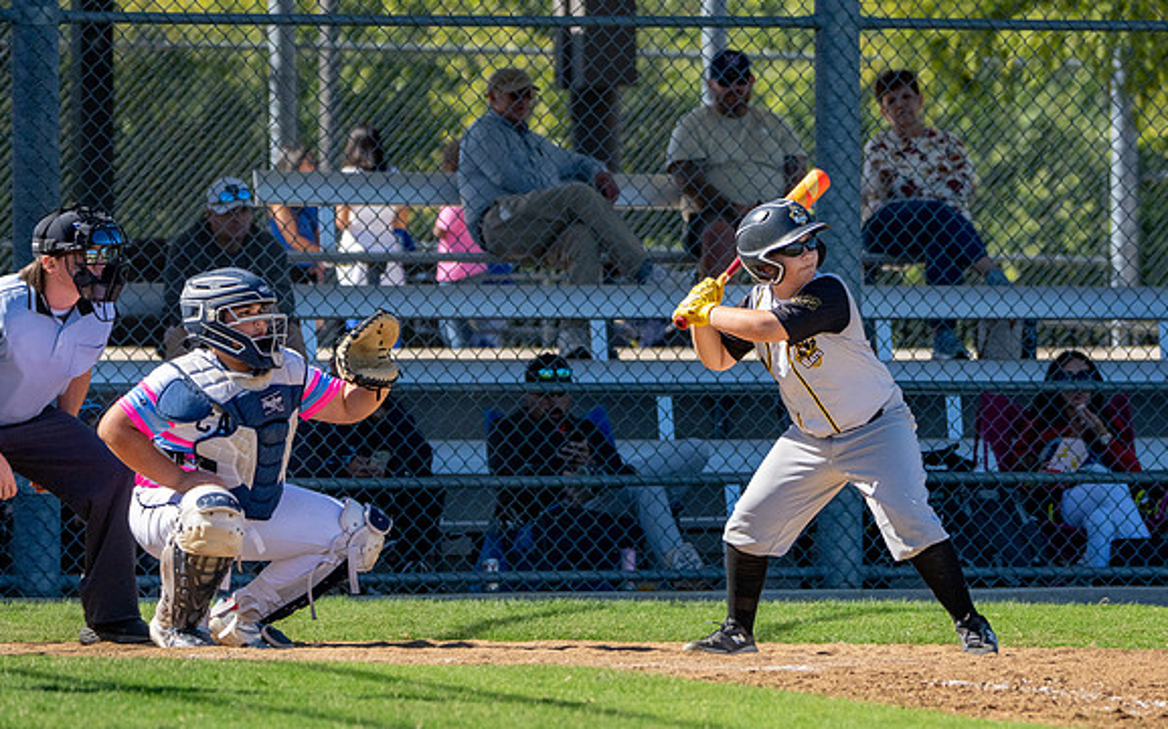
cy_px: 319
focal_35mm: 343
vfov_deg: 3.8
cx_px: 771
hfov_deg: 6.1
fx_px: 10913
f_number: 5.6
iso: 1000
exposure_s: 1/4000
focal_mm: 200
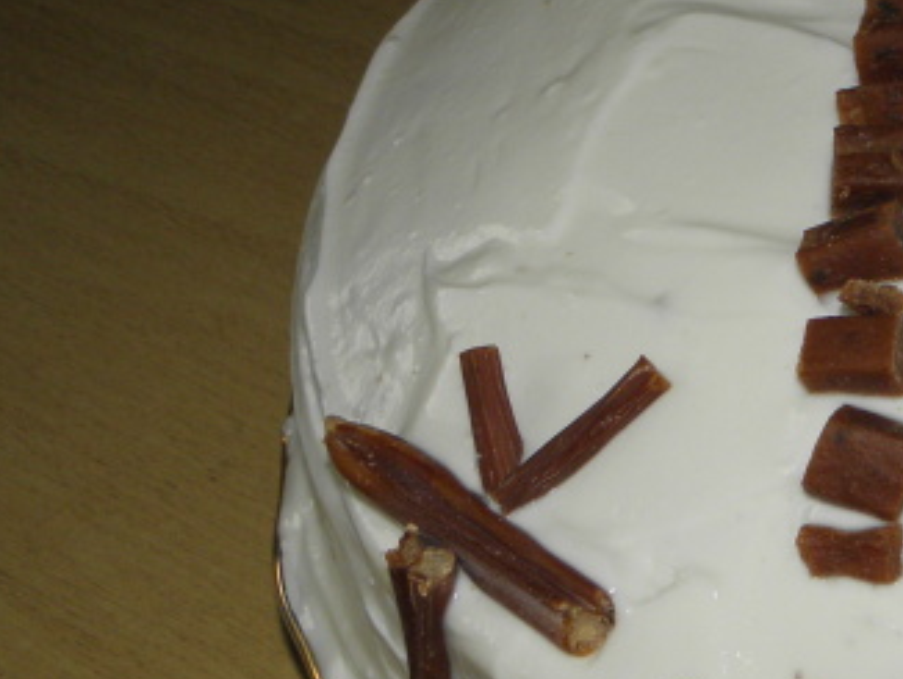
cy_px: 424
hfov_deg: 17.8
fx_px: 2689
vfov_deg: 14.4
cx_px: 1190
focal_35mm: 103
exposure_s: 1/60
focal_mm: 6.4
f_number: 3.7
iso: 100
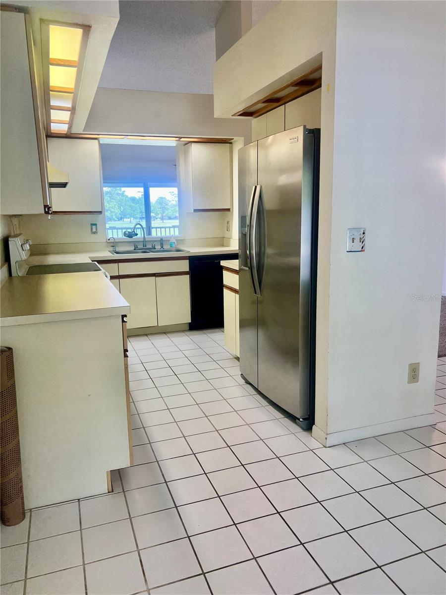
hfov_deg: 53.1
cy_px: 298
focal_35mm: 26
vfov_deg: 67.3
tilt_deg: -9.3
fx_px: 447
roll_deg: +0.6
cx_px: 223
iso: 64
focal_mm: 5.7
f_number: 1.5
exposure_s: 1/147
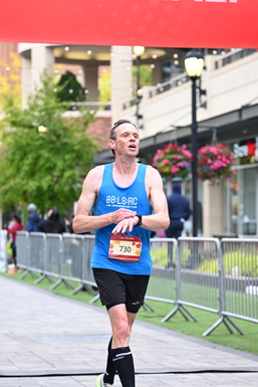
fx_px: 1257
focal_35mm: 117
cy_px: 232
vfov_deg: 17.5
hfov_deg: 11.7
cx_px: 164
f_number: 2.8
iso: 1250
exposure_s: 1/1600
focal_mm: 82
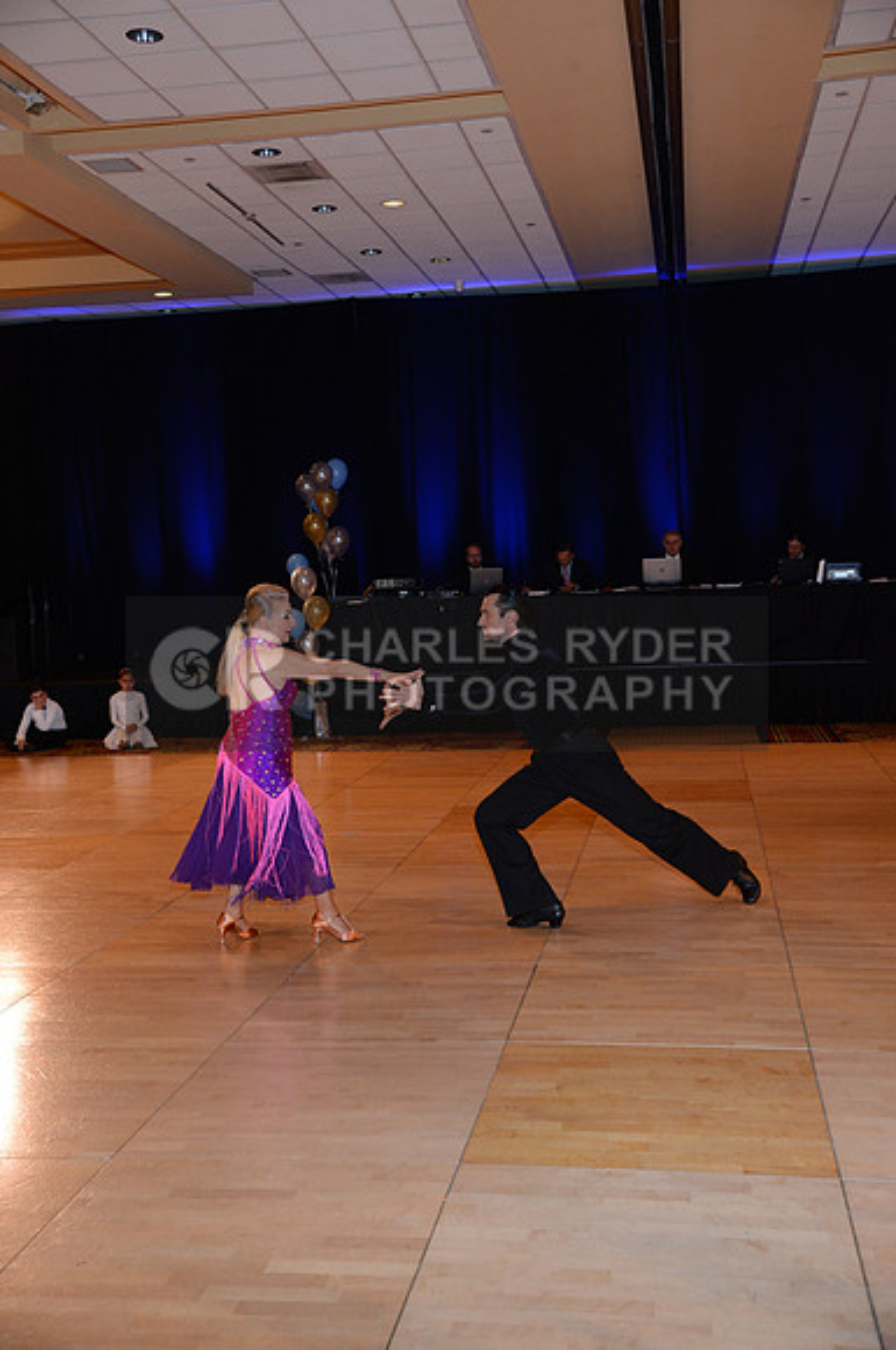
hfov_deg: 35.0
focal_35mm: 38
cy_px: 675
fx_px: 1423
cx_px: 448
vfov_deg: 50.8
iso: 2000
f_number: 4.5
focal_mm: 38
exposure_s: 1/200
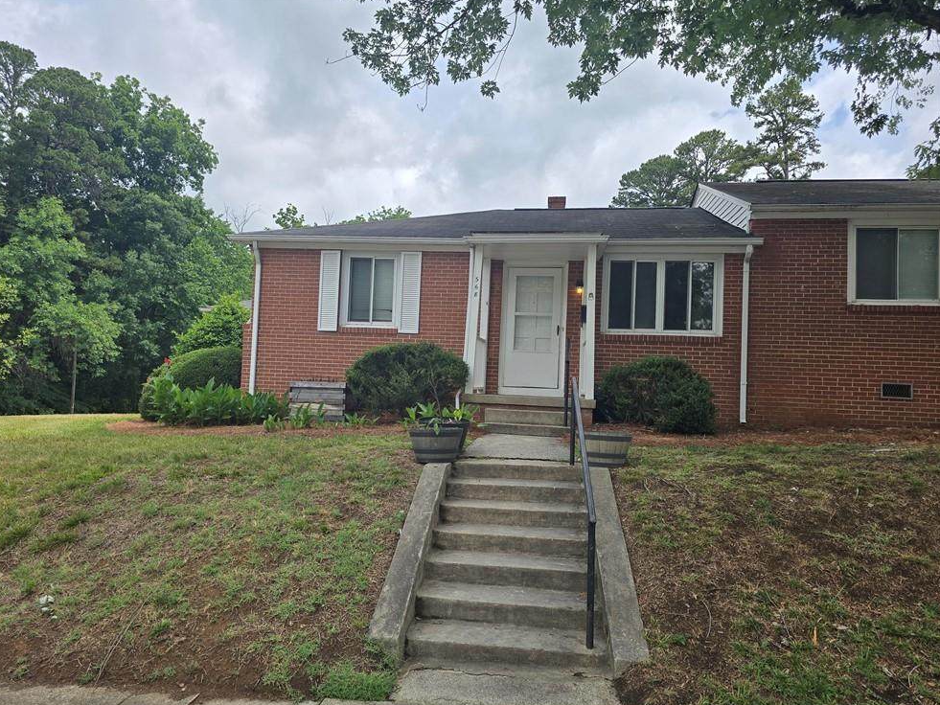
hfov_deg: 71.6
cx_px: 453
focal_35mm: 24
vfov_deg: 56.8
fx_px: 652
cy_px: 362
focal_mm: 6.3
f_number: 1.7
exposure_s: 1/756
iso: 12
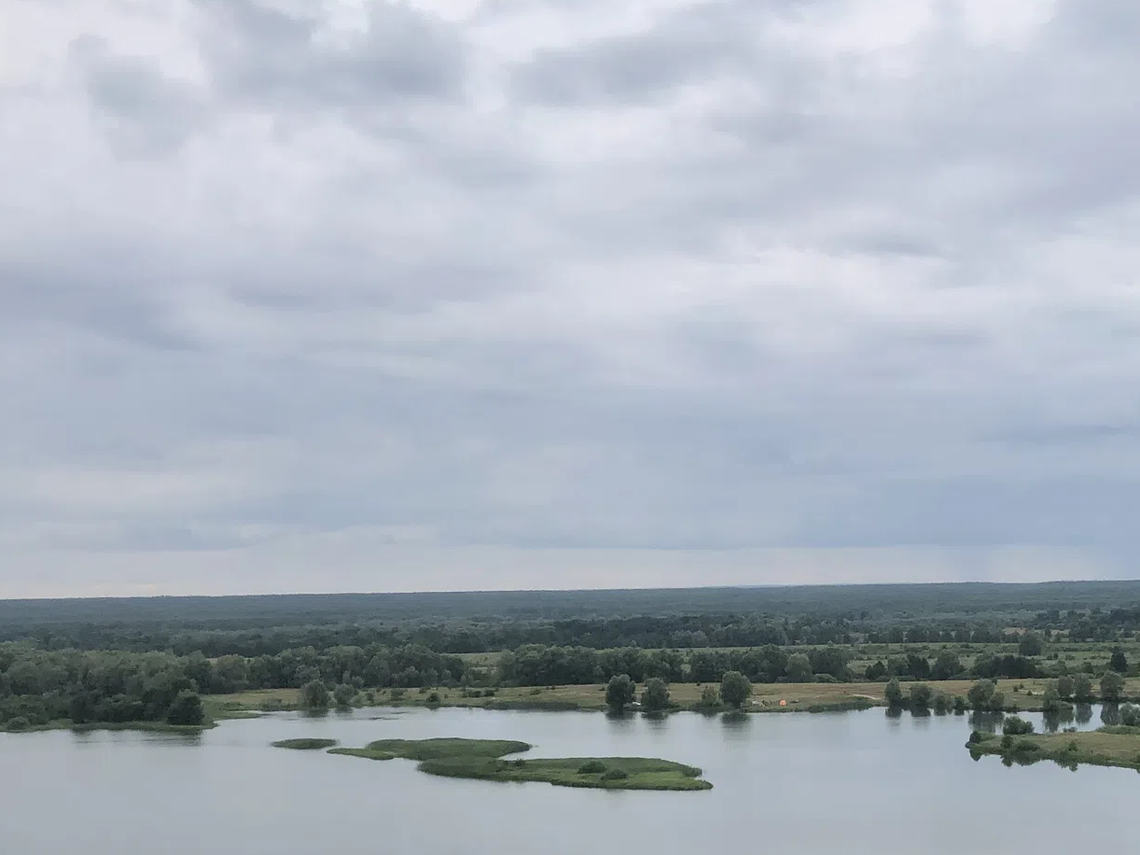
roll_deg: -0.1
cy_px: 680
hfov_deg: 34.0
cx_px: 902
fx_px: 1811
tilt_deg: -1.6
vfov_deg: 26.1
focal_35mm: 55
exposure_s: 1/979
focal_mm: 3.99
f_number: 1.8
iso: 20
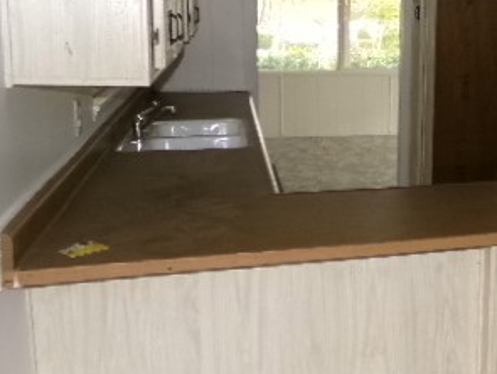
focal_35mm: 52
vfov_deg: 28.0
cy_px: 136
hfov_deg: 33.6
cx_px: 497
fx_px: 748
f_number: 3.7
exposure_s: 1/34
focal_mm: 4.3
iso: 200
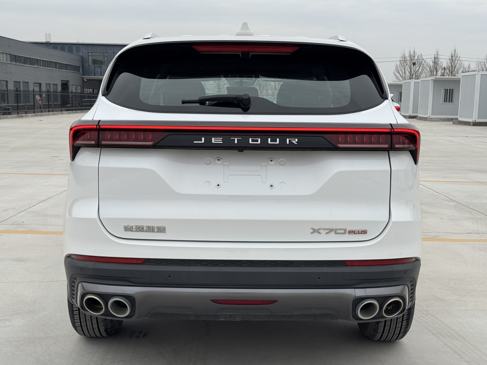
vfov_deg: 30.3
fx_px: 675
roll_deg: -1.3
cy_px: 182
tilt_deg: -7.1
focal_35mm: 48
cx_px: 244
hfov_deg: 39.7
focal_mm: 6.76
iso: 64
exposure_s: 1/783
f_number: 1.78
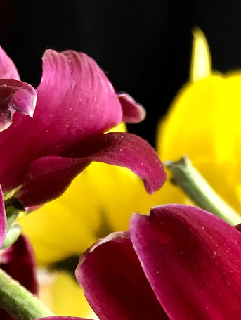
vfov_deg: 17.5
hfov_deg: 13.9
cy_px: 467
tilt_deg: -34.6
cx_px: 321
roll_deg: -4.9
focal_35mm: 102
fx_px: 944
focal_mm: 4.15
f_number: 2.2
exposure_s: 1/33
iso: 25
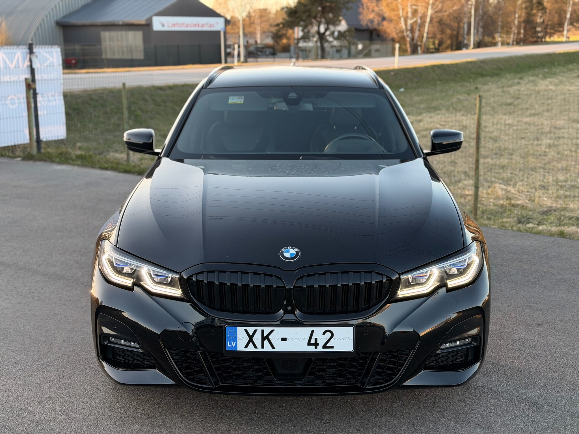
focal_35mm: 48
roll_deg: +1.8
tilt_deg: -14.0
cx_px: 290
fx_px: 803
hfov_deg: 39.7
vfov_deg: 30.3
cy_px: 217
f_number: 1.78
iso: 64
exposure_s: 1/185
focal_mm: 6.76
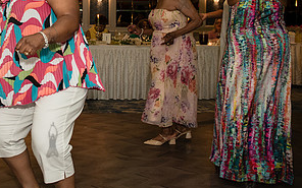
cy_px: 41
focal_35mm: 48
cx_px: 52
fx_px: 395
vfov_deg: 26.4
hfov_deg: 39.8
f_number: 3.5
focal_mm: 24
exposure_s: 1/160
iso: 1600
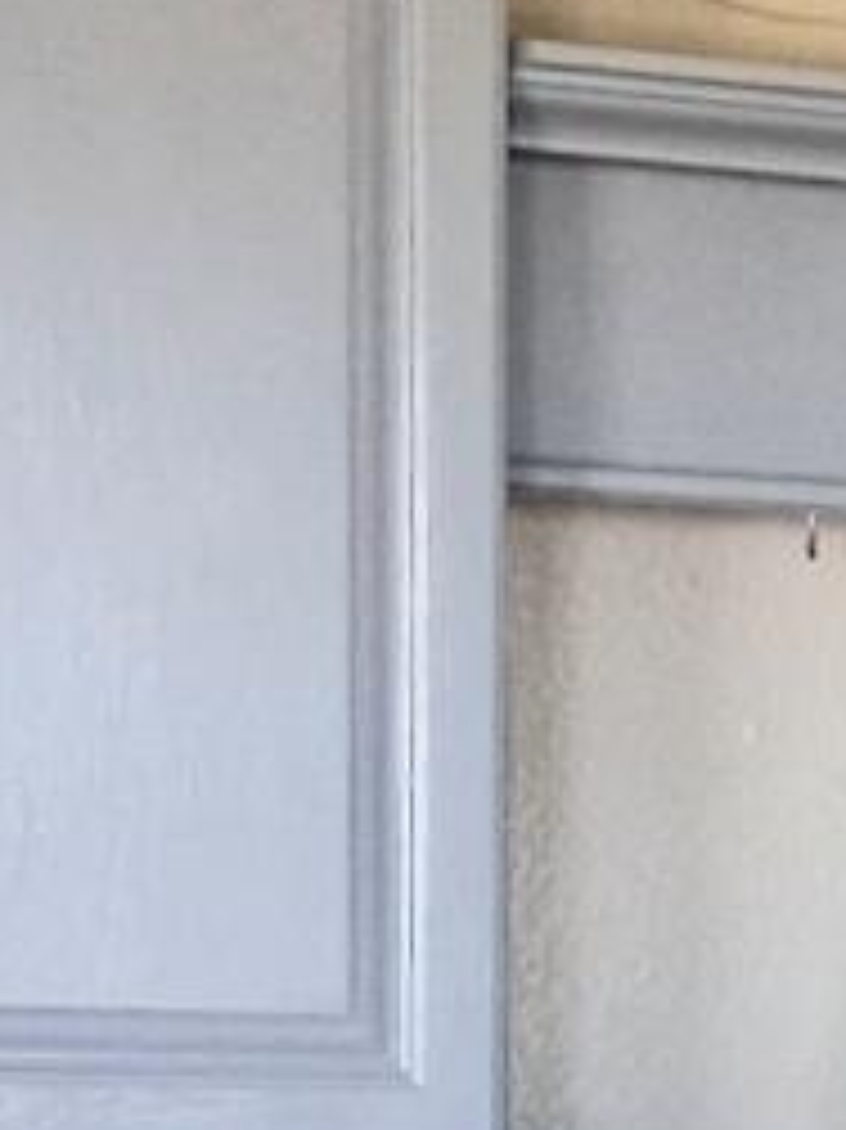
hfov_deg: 6.9
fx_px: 6751
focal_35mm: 207
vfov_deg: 9.3
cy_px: 1733
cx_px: 1886
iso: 250
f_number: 1.8
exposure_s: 1/50
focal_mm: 3.98
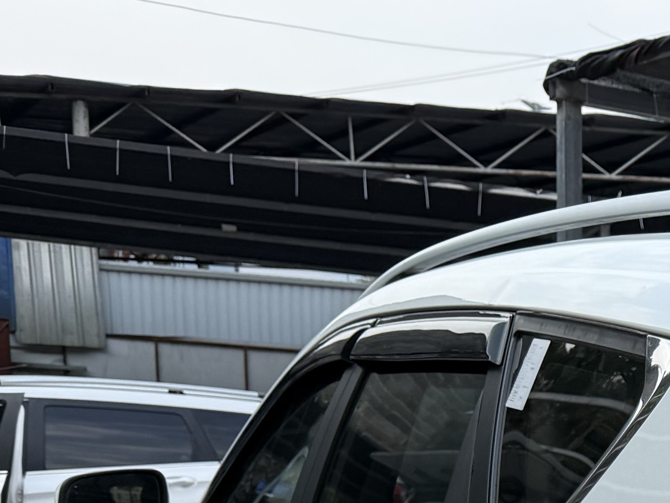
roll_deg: -3.9
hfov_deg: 19.1
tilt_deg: -14.2
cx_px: 1021
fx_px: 1723
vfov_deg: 14.7
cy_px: 876
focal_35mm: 89
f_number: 1.78
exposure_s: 1/1770
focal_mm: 6.76
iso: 80
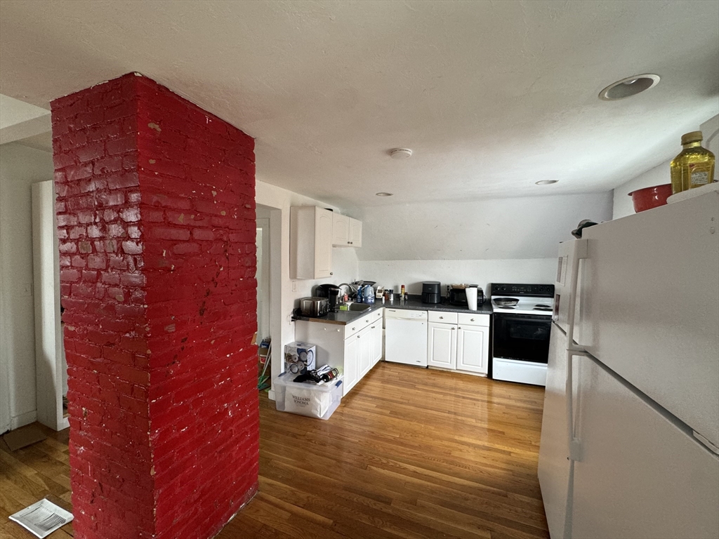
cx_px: 360
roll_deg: -0.4
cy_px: 270
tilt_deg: -2.1
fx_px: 291
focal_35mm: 14
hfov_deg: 102.1
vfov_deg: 85.7
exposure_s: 1/60
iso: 200
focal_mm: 2.22
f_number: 2.2
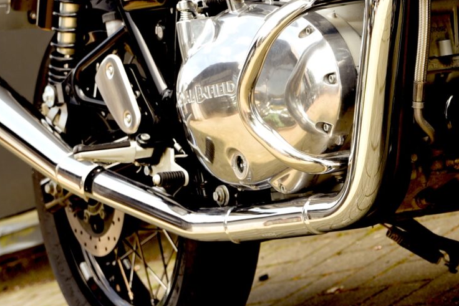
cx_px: 311
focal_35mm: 160
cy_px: -141
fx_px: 2040
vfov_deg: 8.4
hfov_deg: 12.8
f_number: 4.5
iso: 100
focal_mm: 46
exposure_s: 1/80
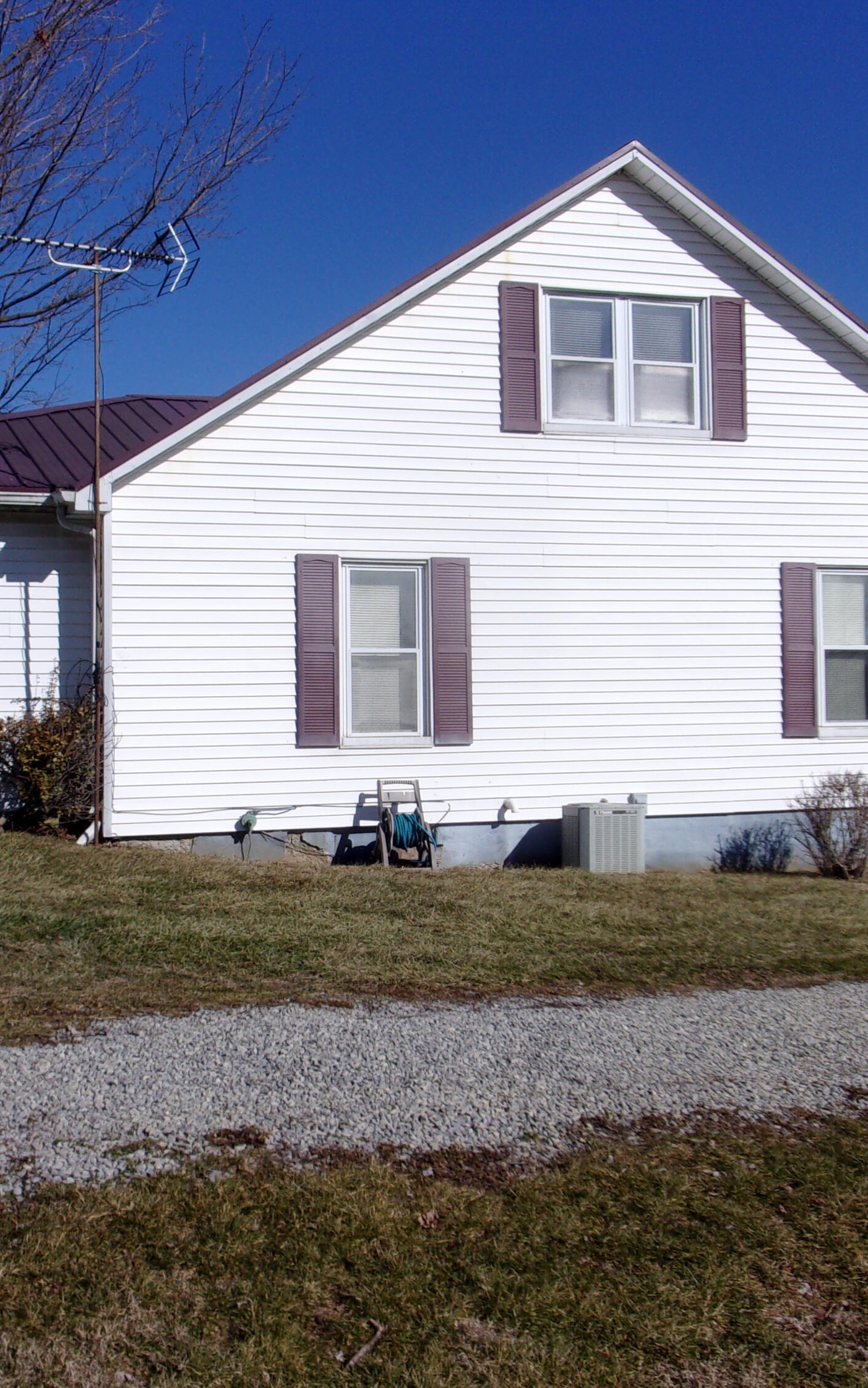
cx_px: 491
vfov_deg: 39.6
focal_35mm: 51
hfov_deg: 25.3
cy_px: 695
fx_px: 1930
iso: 80
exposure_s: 1/210
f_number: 11.8
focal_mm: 6.4
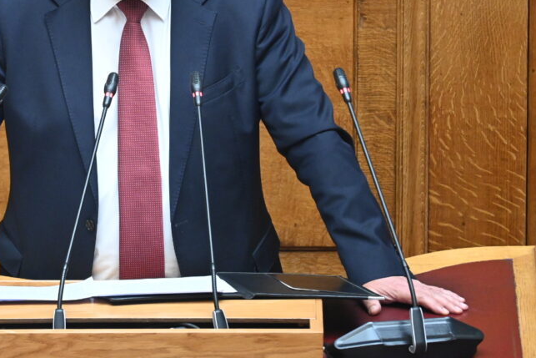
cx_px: 127
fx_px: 8890
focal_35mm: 597
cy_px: 76
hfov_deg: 3.5
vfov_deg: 2.3
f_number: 6.3
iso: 3200
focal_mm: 250
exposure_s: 1/250
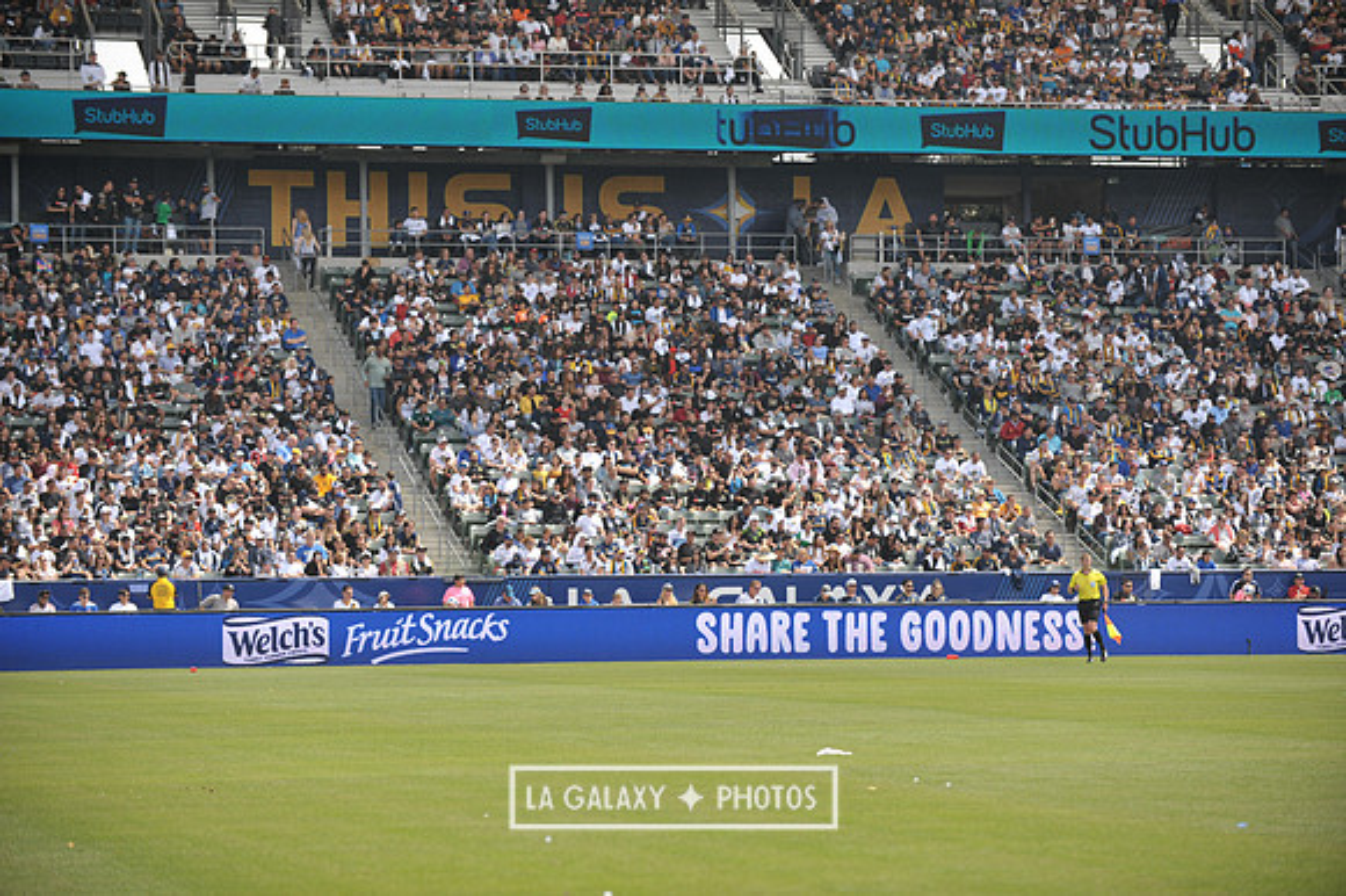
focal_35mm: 120
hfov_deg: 17.1
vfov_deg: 11.4
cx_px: 673
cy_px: 448
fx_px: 4484
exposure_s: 1/2500
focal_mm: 120
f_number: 3.5
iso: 320
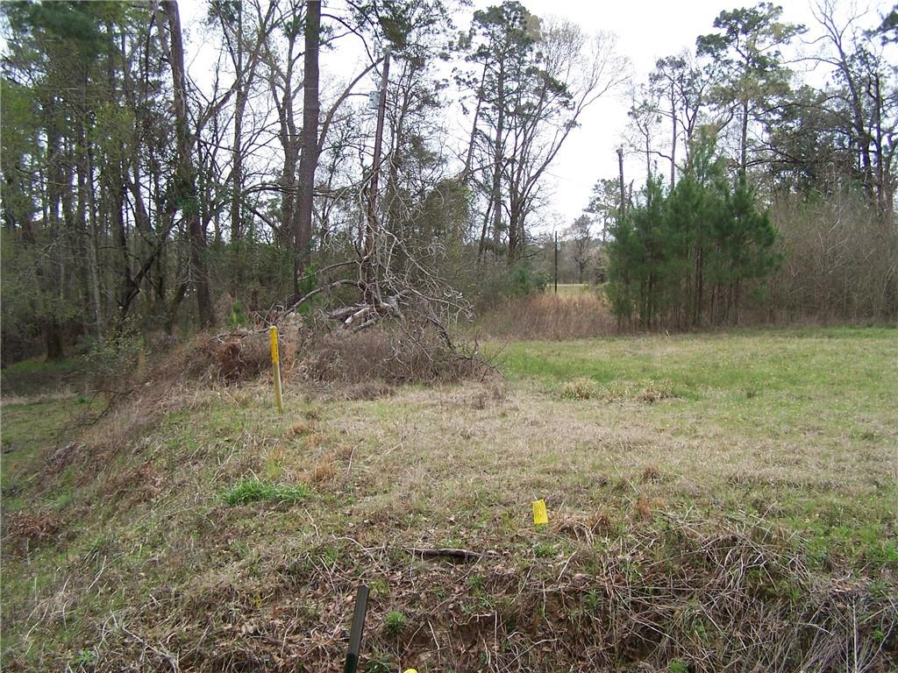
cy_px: 336
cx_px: 449
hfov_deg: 49.0
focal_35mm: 38
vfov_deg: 37.7
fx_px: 986
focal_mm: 6.3
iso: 80
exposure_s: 1/250
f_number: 2.8
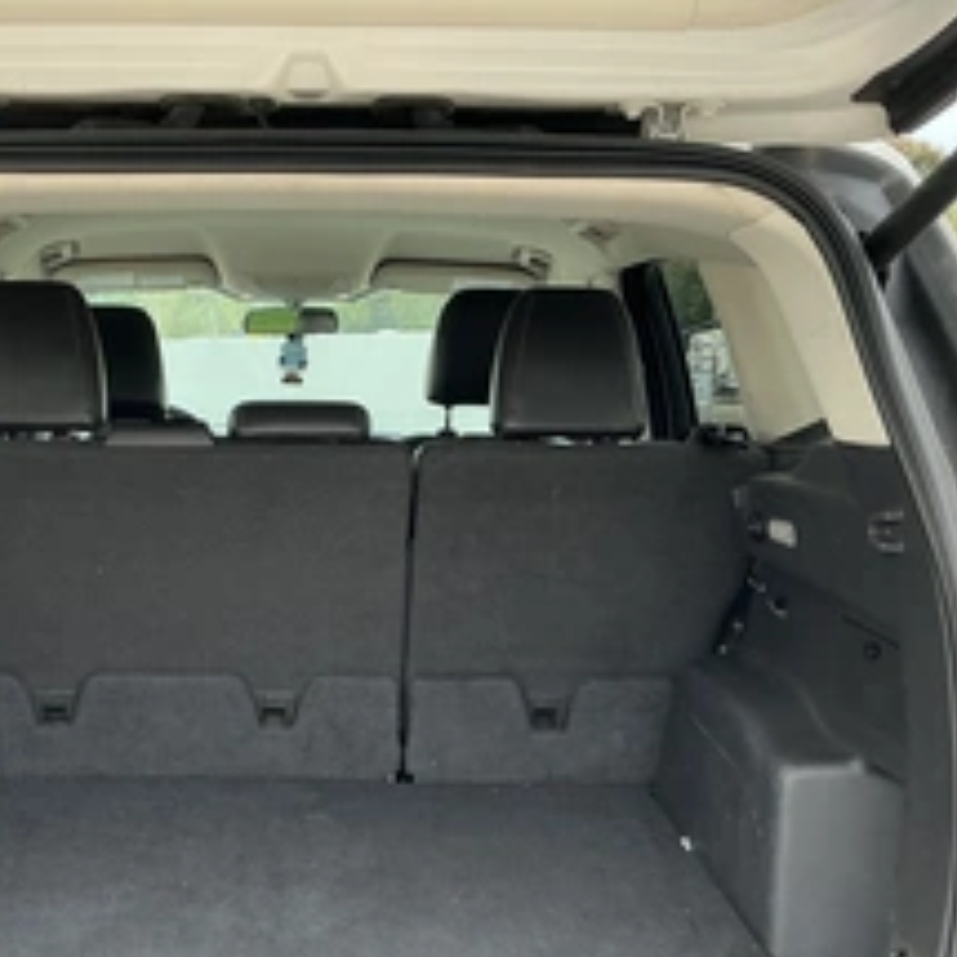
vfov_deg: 36.4
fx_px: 1439
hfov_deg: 36.3
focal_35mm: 46
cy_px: 632
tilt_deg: -10.8
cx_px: 294
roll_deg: +1.1
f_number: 1.8
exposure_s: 1/122
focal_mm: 3
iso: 40
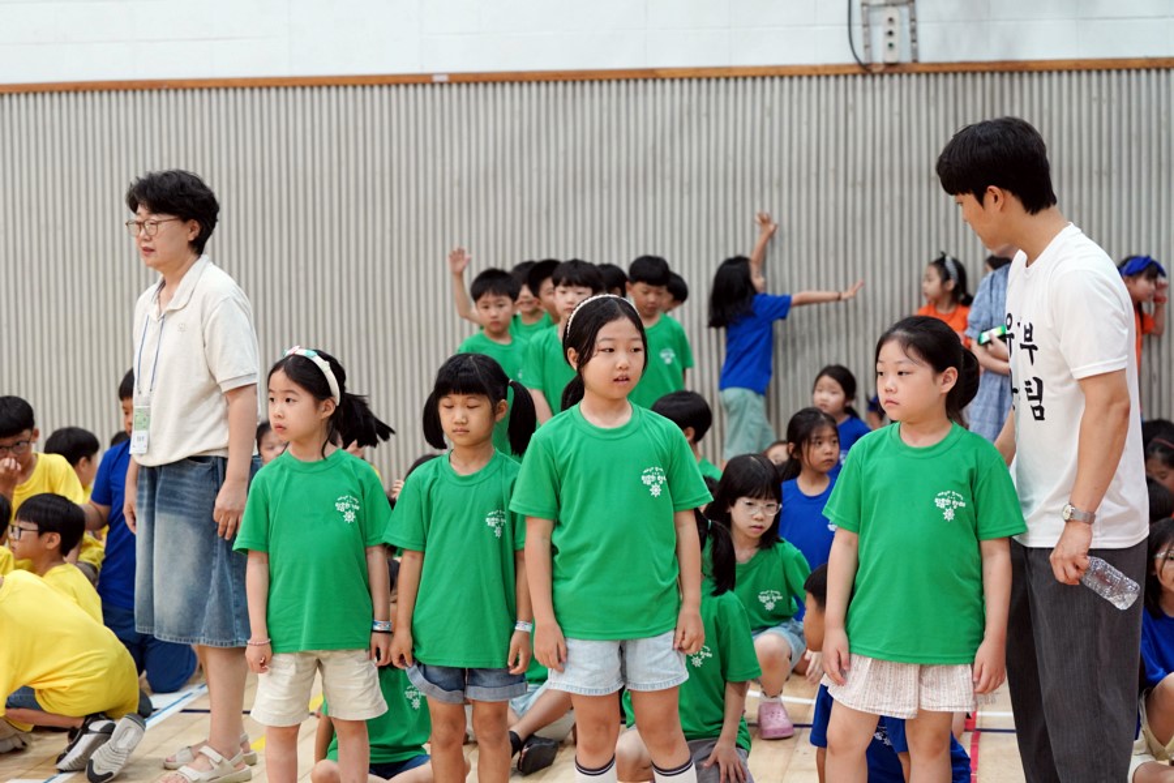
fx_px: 2283
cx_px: 587
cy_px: 392
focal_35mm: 70
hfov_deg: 28.8
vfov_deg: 19.5
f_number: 3.5
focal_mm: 70
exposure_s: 1/160
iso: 1600
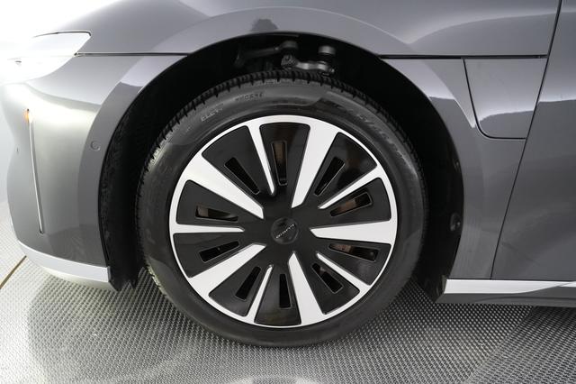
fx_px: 384
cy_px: 192
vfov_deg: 53.1
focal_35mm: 24
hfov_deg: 73.8
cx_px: 288
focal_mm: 24
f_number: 2.8
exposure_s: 1/250
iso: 4000
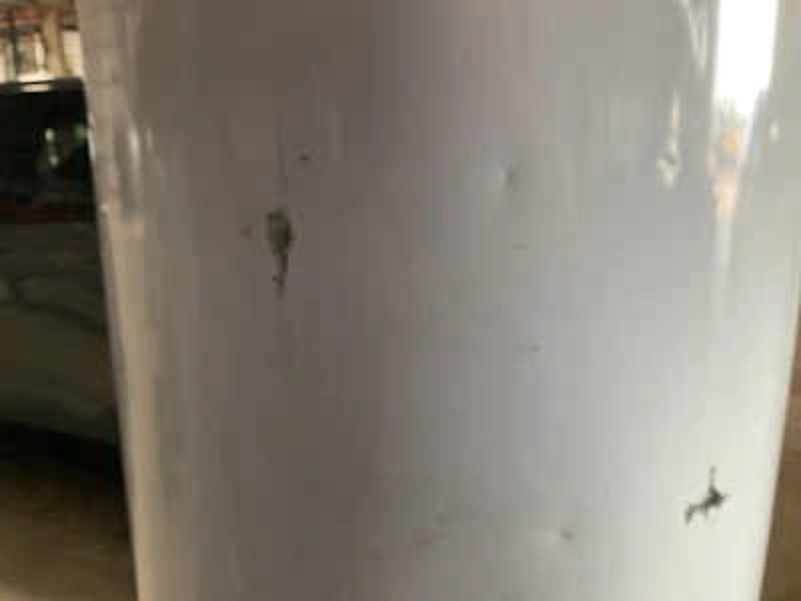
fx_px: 671
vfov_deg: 48.2
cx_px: 400
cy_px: 300
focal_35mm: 29
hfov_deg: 61.7
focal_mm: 3
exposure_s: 1/60
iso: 80
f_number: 1.8
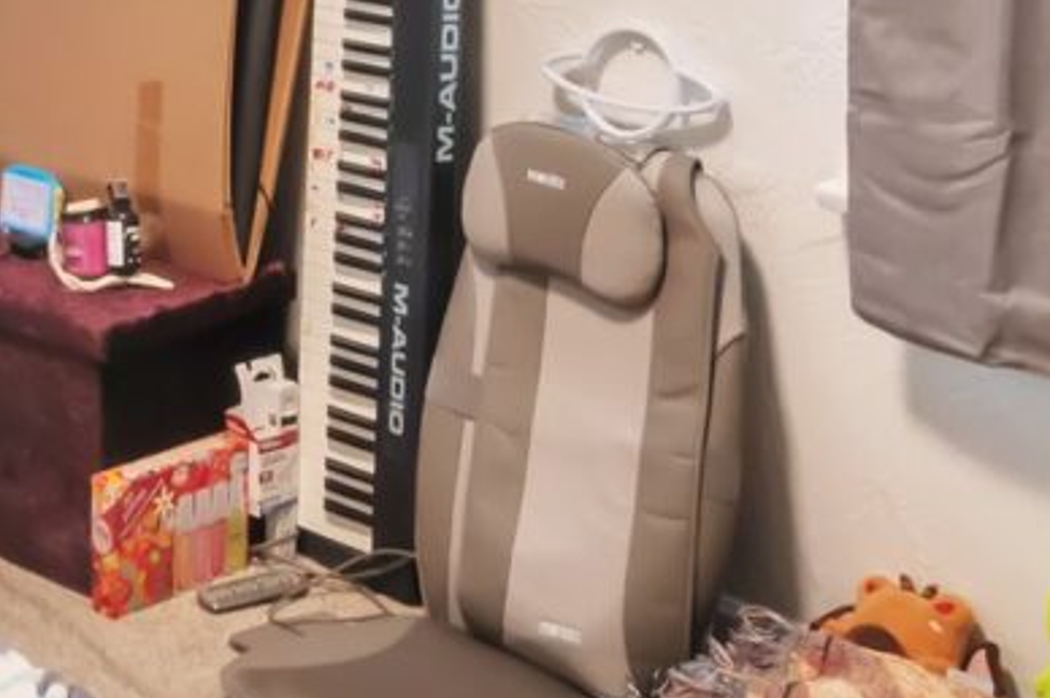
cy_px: -230
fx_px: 1983
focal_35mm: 68
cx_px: -3
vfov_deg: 18.5
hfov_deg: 27.9
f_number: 20
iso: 800
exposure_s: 1/2.5
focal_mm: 11
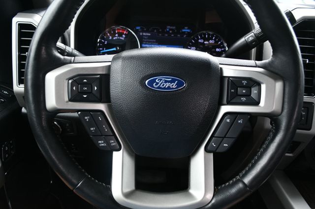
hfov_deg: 67.4
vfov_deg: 47.9
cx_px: 158
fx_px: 236
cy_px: 104
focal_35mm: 27
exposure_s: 1/250
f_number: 3.5
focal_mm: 18
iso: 450
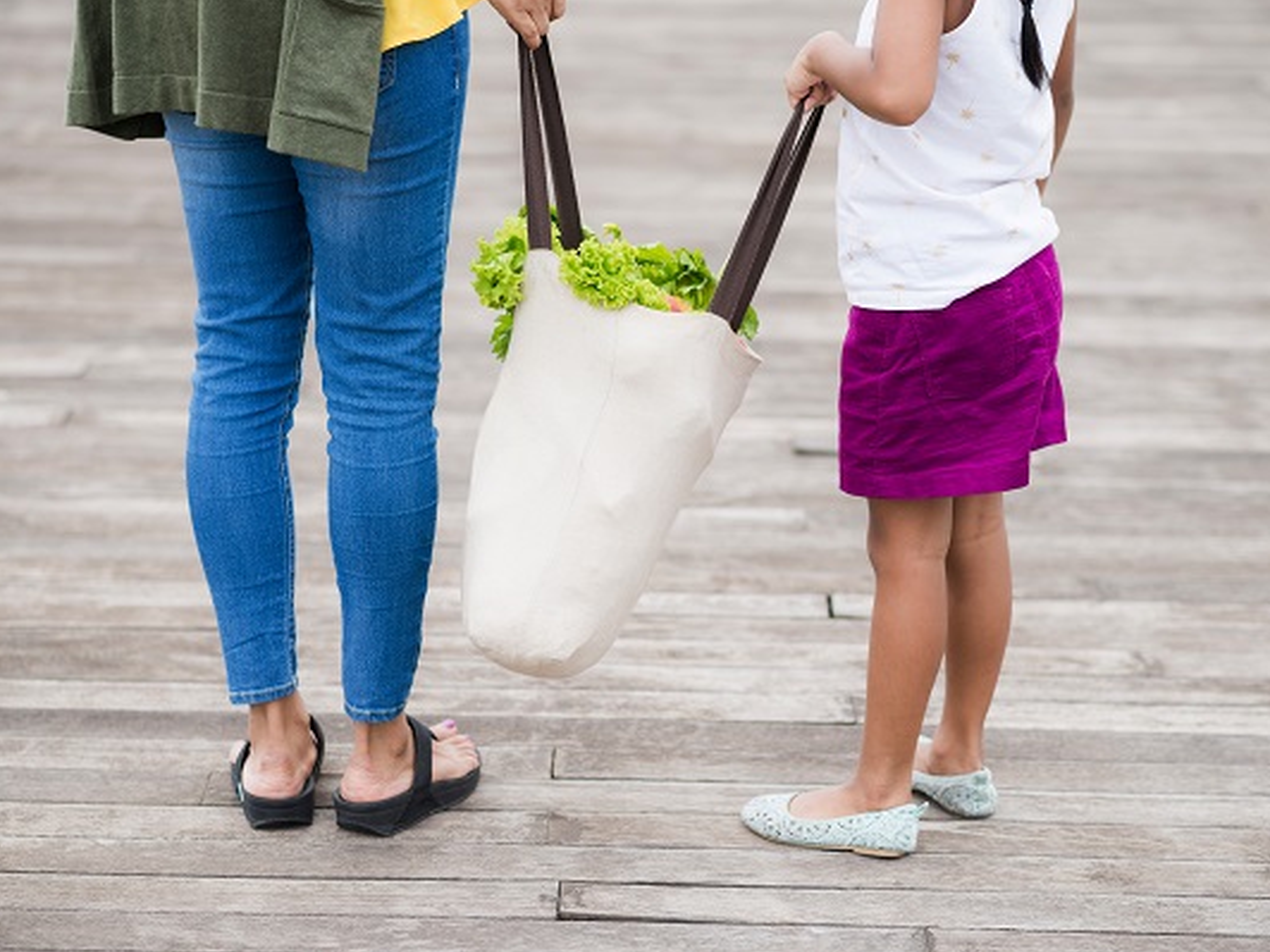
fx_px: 3412
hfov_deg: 21.1
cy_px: 476
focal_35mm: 93
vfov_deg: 15.9
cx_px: 634
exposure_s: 1/400
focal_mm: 85
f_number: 2.8
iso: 125
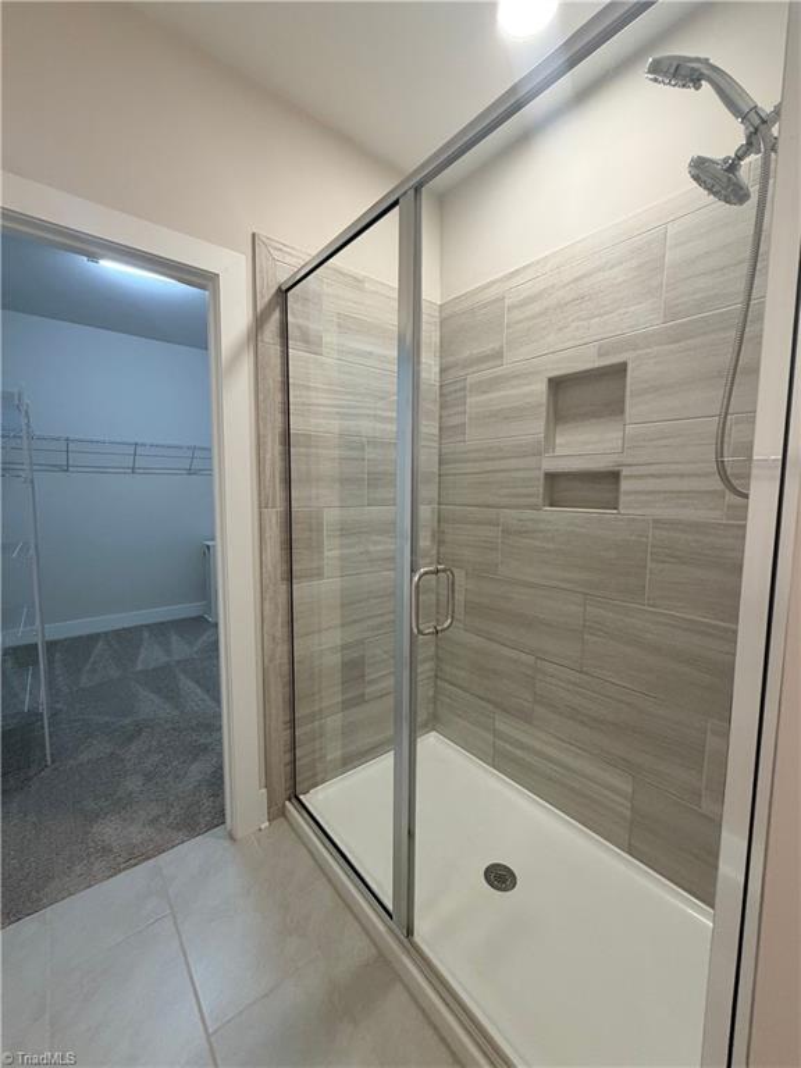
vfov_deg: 102.1
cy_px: 534
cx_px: 400
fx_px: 432
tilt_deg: -5.1
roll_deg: -1.1
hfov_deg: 85.7
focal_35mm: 14
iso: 200
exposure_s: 1/60
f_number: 2.2
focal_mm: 2.22
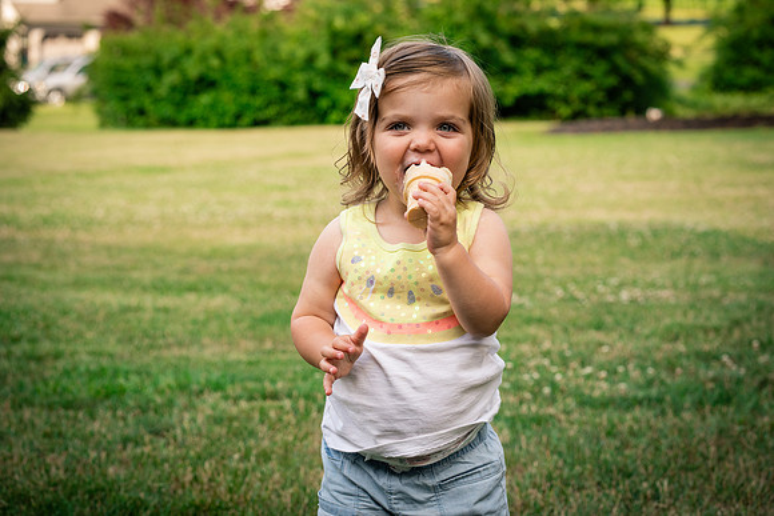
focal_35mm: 85
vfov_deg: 16.1
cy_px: 258
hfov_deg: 23.9
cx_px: 387
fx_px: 1828
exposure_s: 1/400
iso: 640
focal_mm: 85
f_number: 6.3
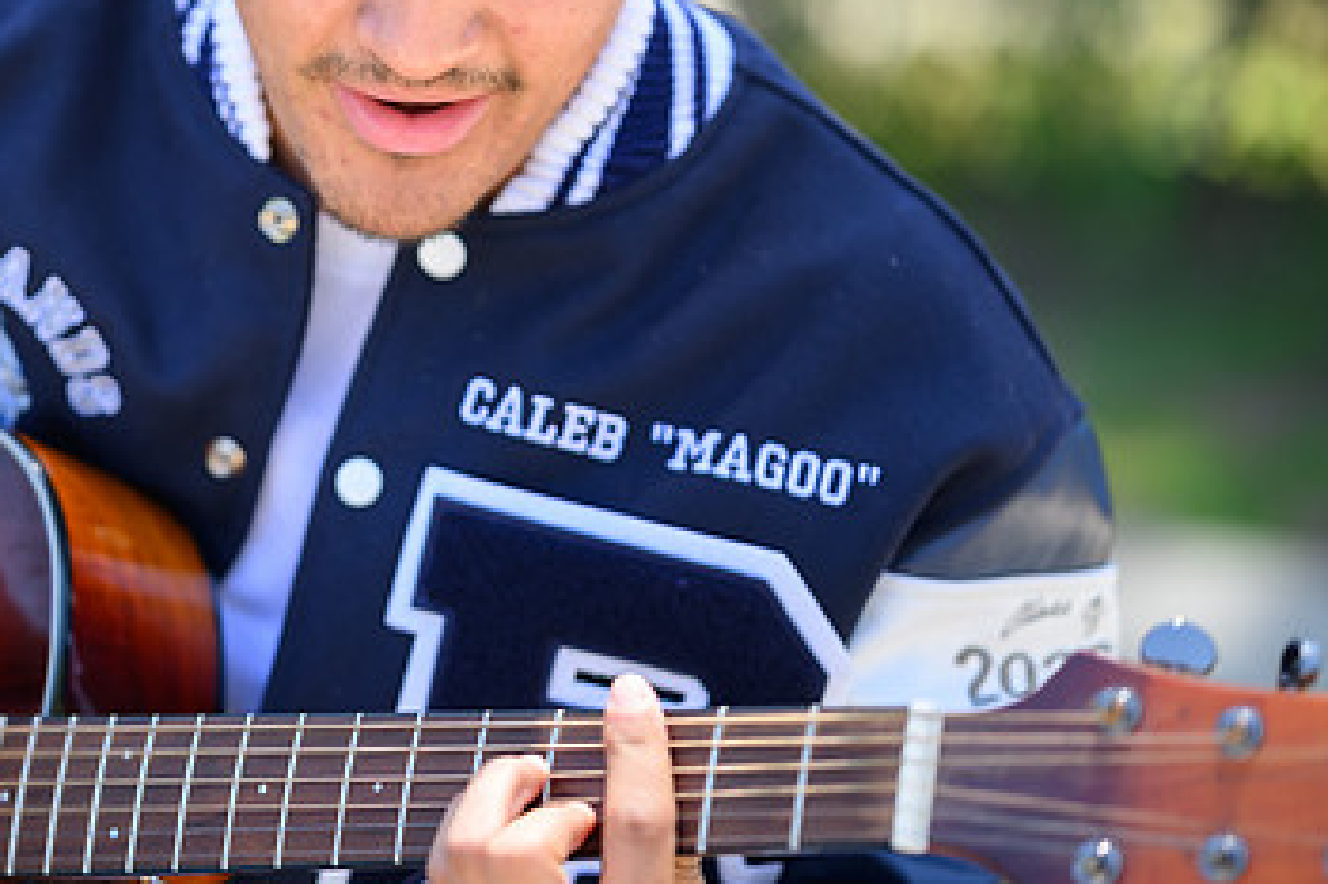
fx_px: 5199
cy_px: 256
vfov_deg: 9.7
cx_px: 258
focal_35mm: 141
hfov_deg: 14.5
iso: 100
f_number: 1.8
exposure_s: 1/400
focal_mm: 85
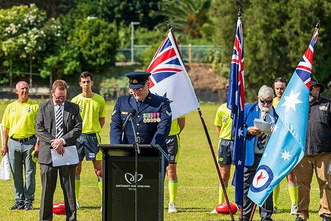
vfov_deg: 5.7
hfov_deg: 8.5
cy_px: 100
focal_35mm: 241
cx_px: 150
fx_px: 2216
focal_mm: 210
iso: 800
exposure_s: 1/1600
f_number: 9
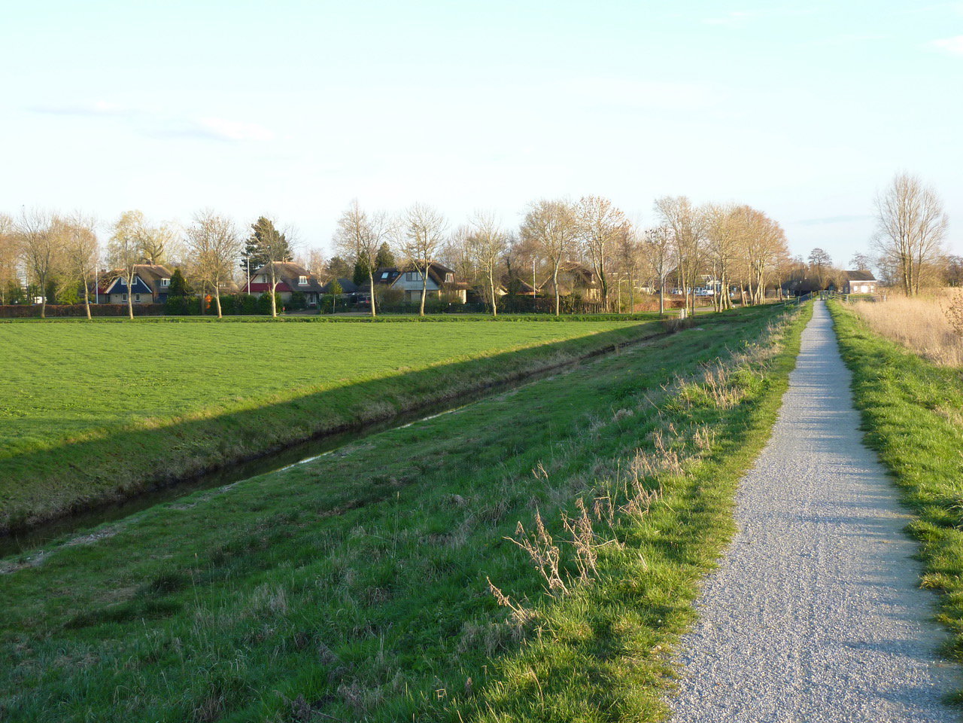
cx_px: 482
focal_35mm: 48
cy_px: 362
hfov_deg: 39.7
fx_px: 1335
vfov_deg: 30.3
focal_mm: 7.9
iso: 80
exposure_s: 1/100
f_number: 3.8
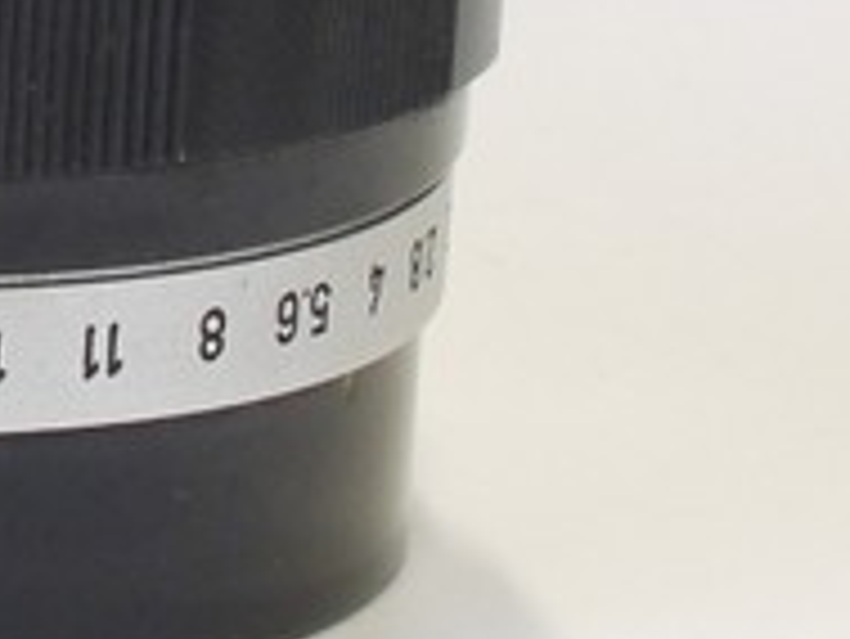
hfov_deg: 4.9
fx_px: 9361
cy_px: -333
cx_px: -1740
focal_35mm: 381
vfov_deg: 3.9
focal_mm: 30
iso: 400
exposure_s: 1/20
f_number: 8
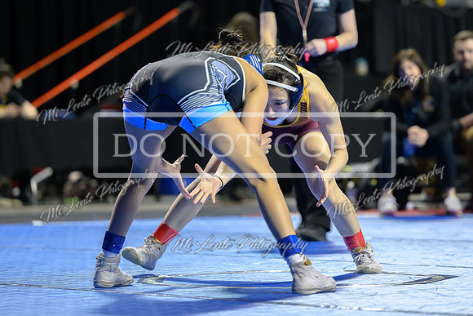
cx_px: 275
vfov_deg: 7.1
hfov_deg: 10.6
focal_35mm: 195
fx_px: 2557
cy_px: 113
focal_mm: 140
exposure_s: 1/1000
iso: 3200
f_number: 2.8
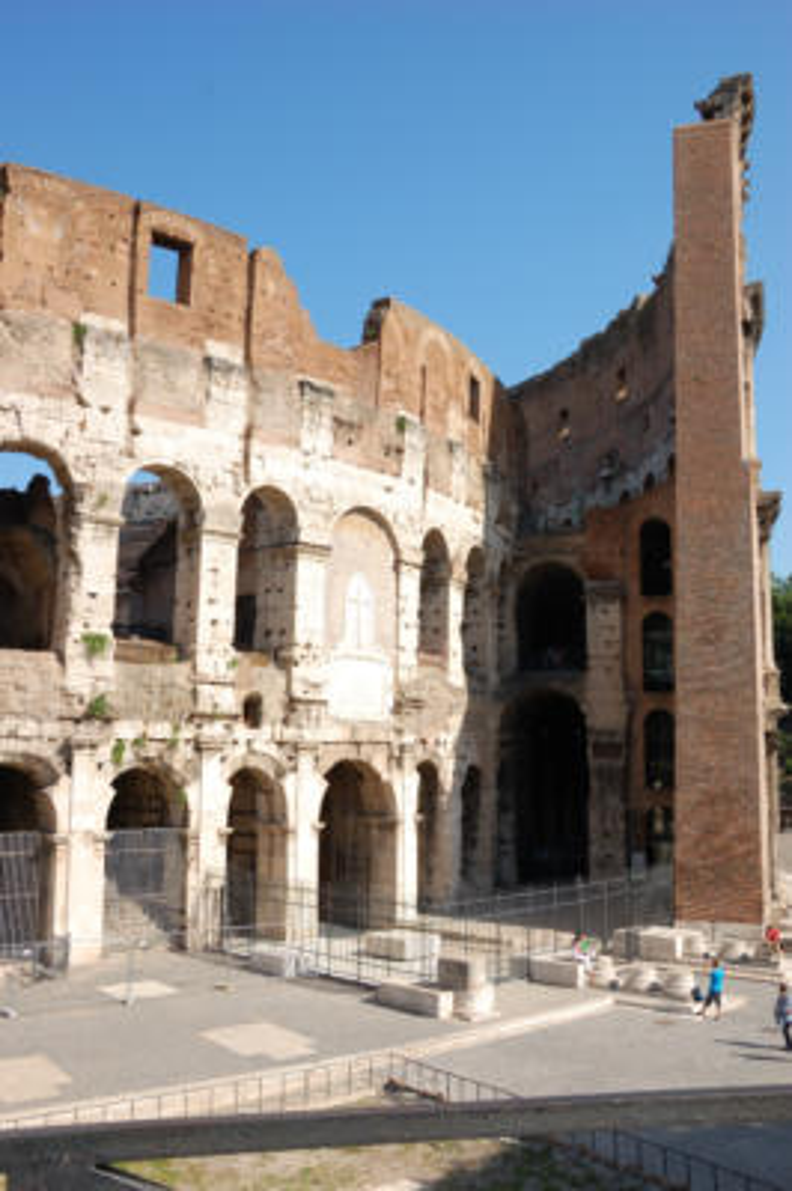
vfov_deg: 53.2
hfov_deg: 36.8
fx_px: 1190
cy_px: 596
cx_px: 396
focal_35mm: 36
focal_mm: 24
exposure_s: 1/200
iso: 200
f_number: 11
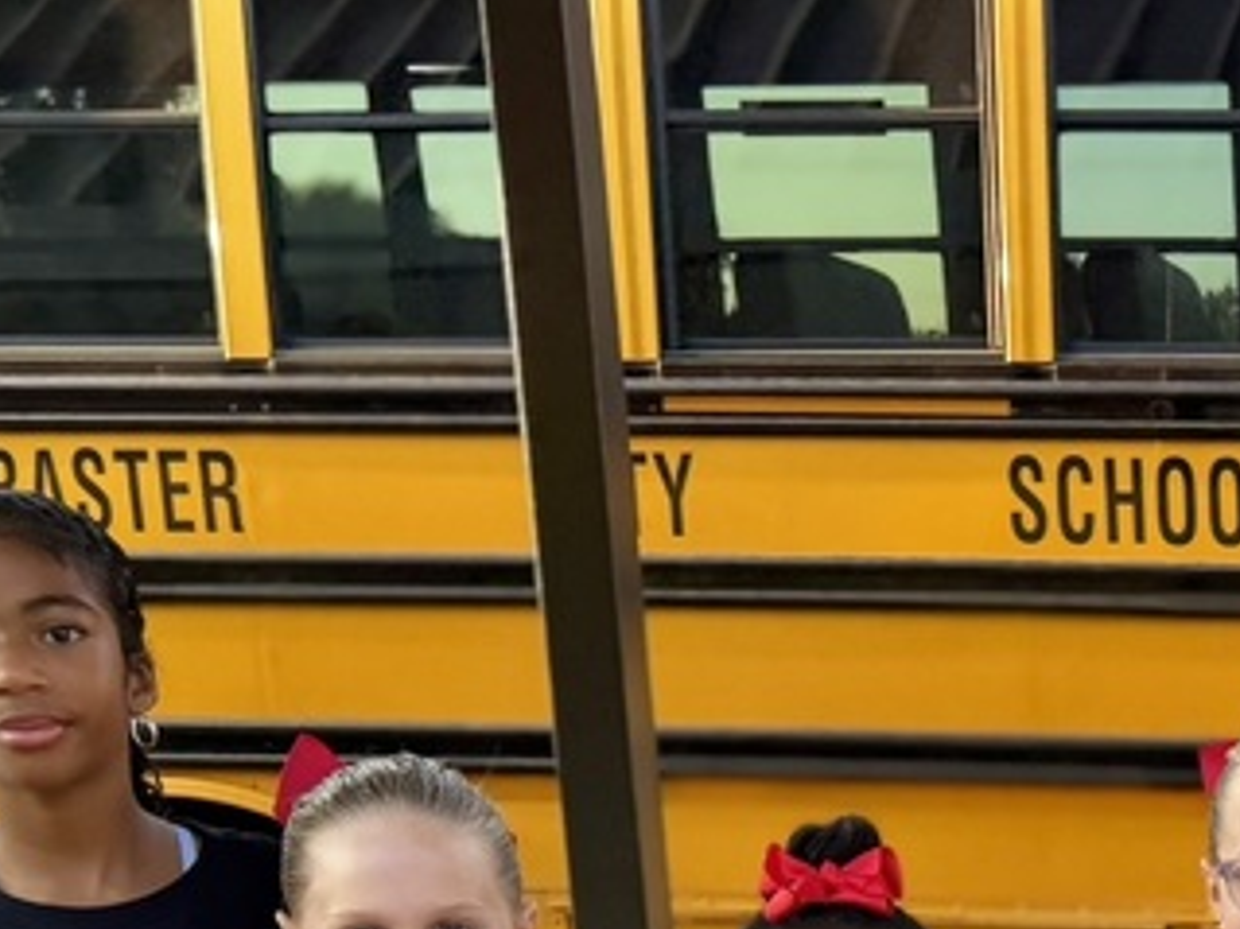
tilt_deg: -16.5
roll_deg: -0.5
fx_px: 2757
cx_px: 1602
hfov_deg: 22.7
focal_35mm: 77
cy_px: 1423
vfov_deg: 17.1
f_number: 1.78
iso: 80
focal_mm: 6.76
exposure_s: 1/230
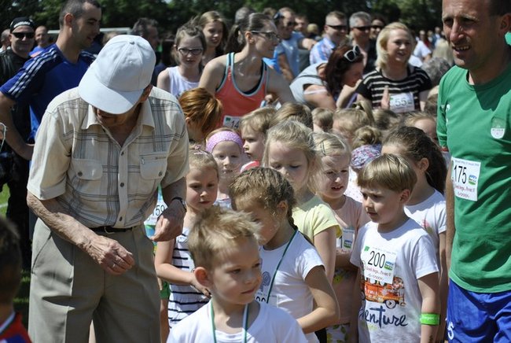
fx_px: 1173
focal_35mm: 82
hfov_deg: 24.6
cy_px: 172
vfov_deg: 16.6
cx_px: 256
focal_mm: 55
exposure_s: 1/1000
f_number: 4
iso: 100
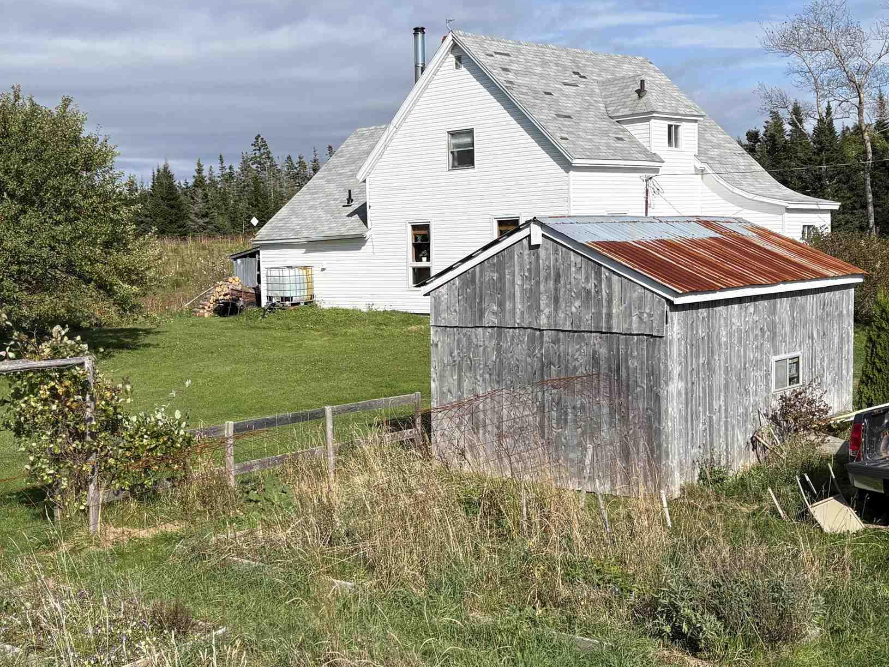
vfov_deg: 29.7
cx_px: 349
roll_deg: +2.6
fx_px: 1259
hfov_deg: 38.7
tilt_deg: -4.1
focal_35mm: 49
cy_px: 345
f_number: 1.6
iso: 50
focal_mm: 5.96
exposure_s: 1/4329
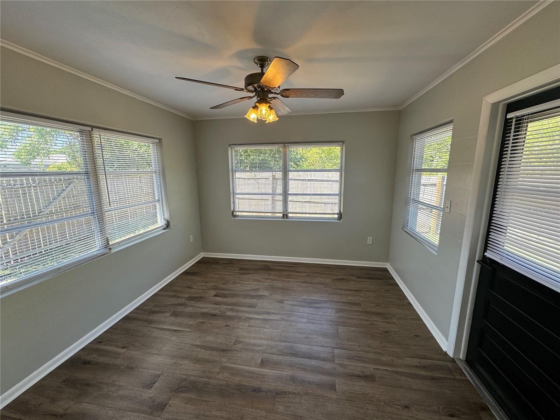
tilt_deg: -10.9
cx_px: 280
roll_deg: +0.3
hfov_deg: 102.1
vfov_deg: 85.7
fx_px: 226
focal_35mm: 14
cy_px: 210
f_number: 2.2
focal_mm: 2.22
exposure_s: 1/120
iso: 50
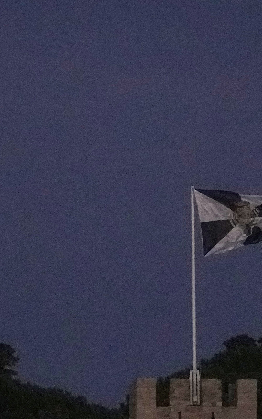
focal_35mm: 2145
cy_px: 101
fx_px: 24512
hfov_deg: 0.6
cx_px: 156
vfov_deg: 1.0
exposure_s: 1/400
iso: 6400
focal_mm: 400
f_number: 2.8
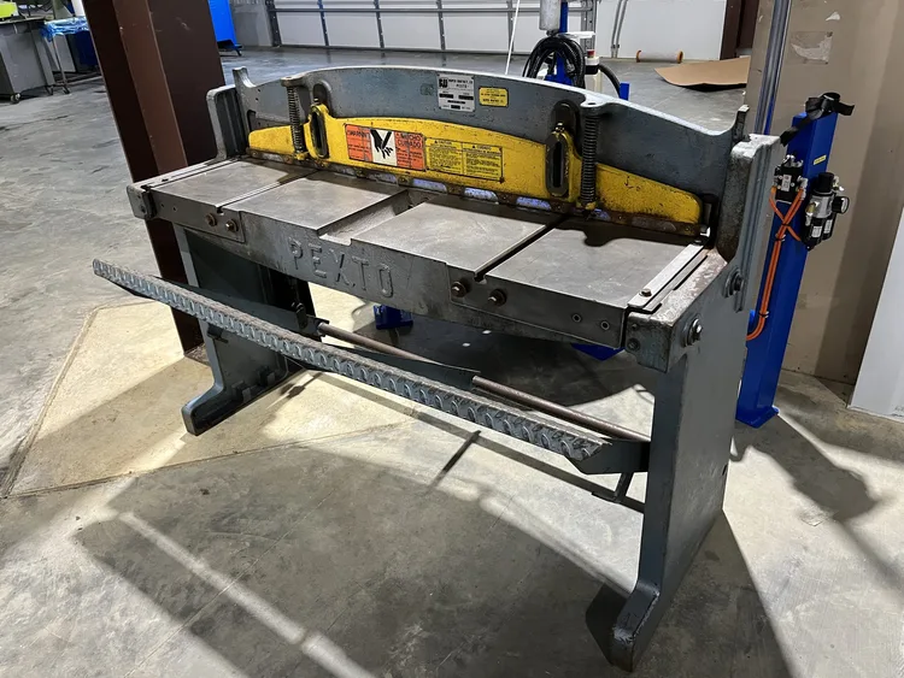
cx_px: 452
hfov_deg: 67.3
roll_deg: +3.5
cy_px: 339
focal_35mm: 26
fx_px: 679
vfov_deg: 53.1
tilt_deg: -31.0
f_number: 1.6
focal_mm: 5.1
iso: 320
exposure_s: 1/60
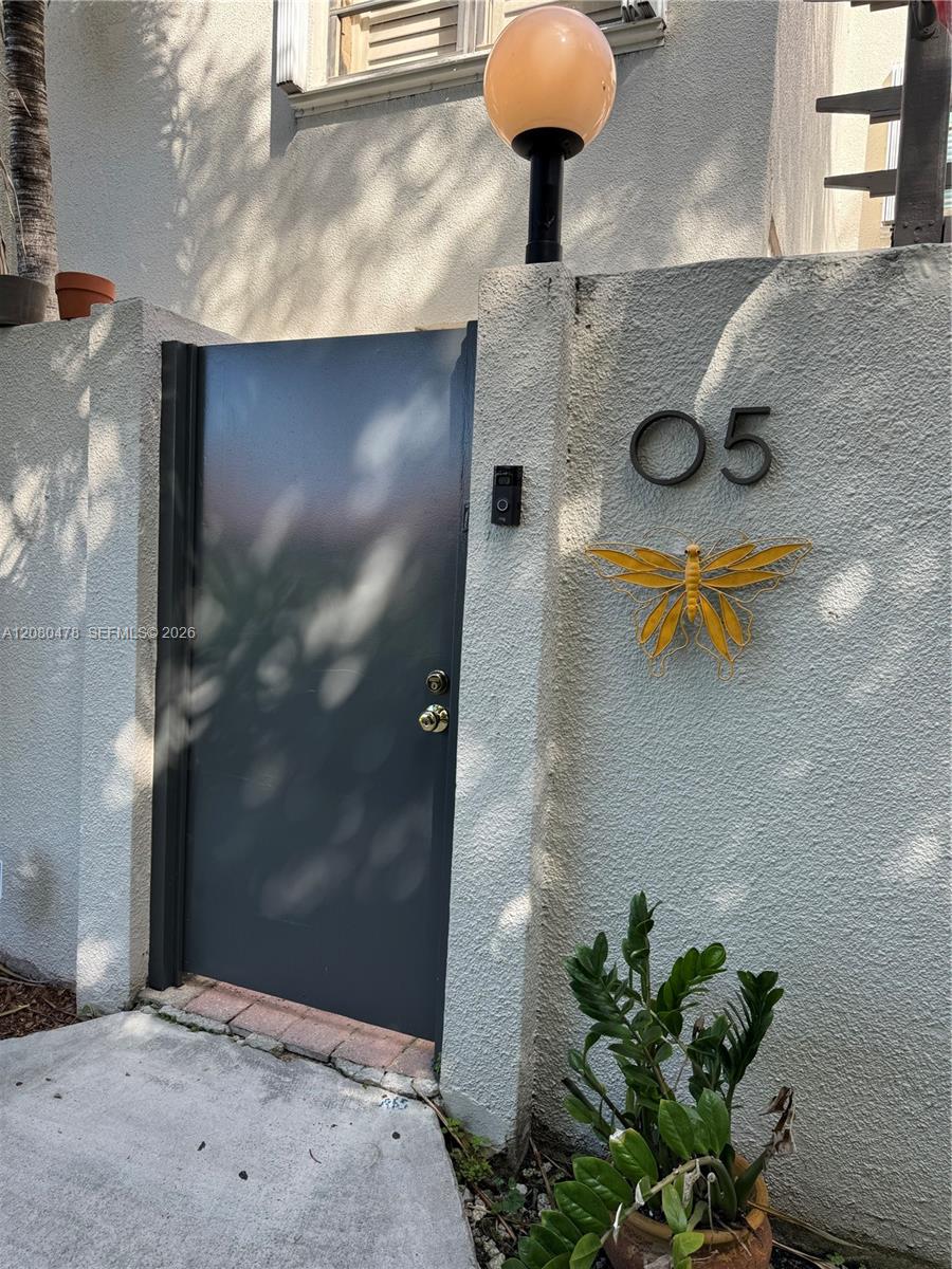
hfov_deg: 56.8
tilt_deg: -4.8
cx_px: 476
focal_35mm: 24
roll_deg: -2.9
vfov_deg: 71.6
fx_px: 880
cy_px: 634
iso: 80
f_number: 1.78
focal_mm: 6.86
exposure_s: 1/514
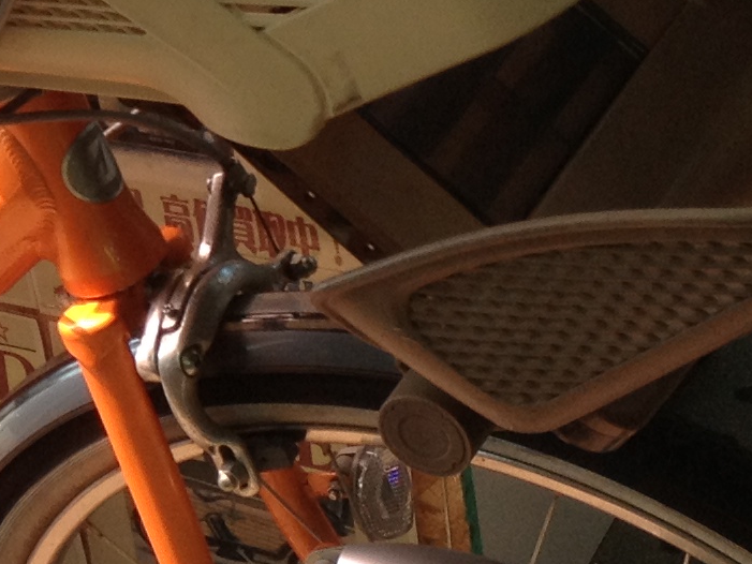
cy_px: 79
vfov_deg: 9.1
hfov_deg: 11.7
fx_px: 3542
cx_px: -308
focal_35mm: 163
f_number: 2.4
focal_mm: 4.28
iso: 50
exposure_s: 1/180
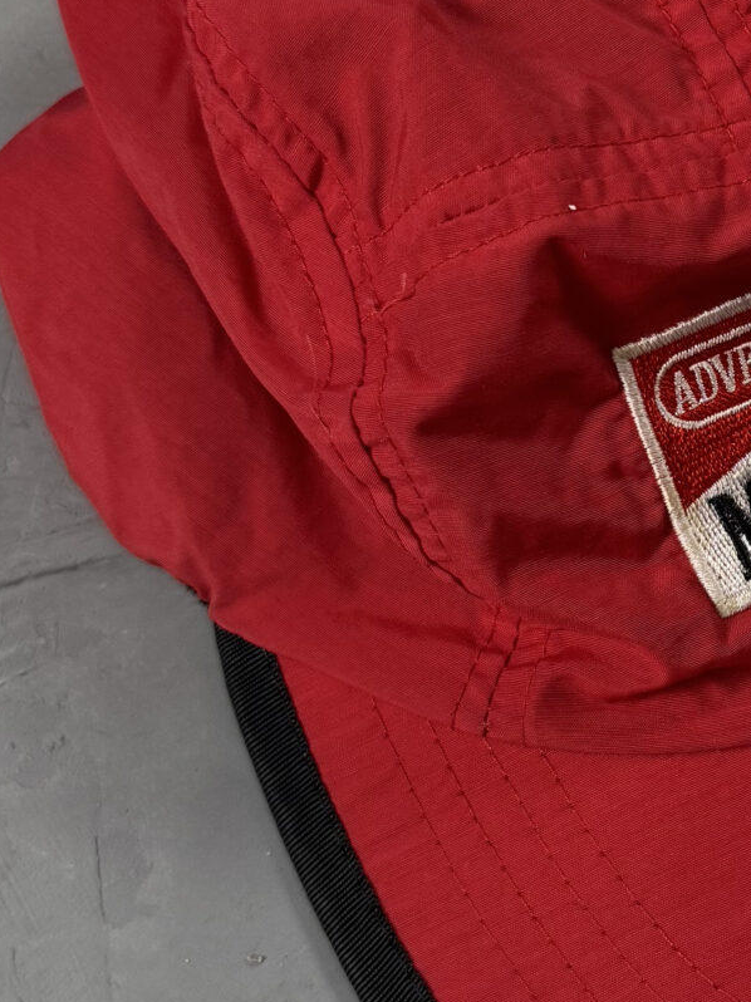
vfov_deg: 25.3
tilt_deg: -57.7
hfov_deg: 18.2
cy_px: 375
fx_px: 2229
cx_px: 880
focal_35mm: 77
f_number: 1.78
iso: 125
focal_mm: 6.76
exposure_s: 1/60
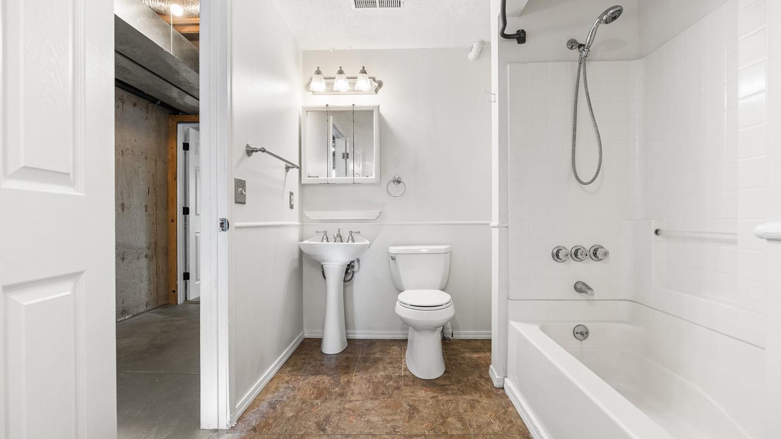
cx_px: 394
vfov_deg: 63.9
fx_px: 352
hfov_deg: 95.9
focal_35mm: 17
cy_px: 222
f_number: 8
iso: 200
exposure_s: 1/1.25
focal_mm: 16
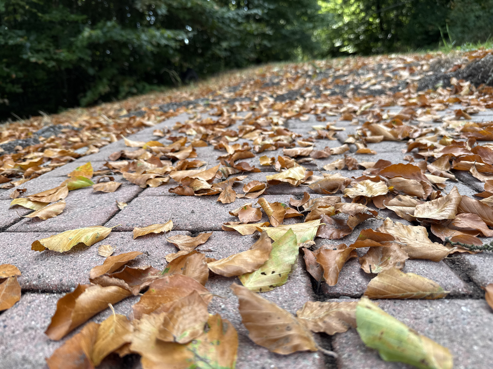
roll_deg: +3.2
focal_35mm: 24
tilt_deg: -17.3
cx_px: 246
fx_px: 342
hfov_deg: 71.6
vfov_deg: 56.8
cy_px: 184
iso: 80
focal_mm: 6.76
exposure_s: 1/467
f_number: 1.78
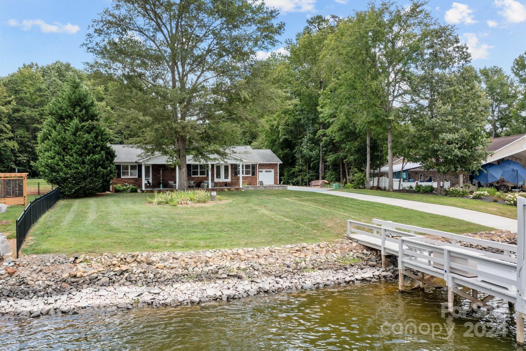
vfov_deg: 46.4
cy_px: 176
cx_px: 263
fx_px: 409
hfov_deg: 65.5
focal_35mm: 28
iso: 100
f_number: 5
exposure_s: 1/320
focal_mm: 10.26
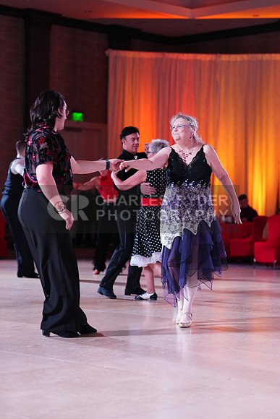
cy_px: 210
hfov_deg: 15.0
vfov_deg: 22.4
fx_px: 1061
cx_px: 140
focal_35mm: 91
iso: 1600
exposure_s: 1/400
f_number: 2.8
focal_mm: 91
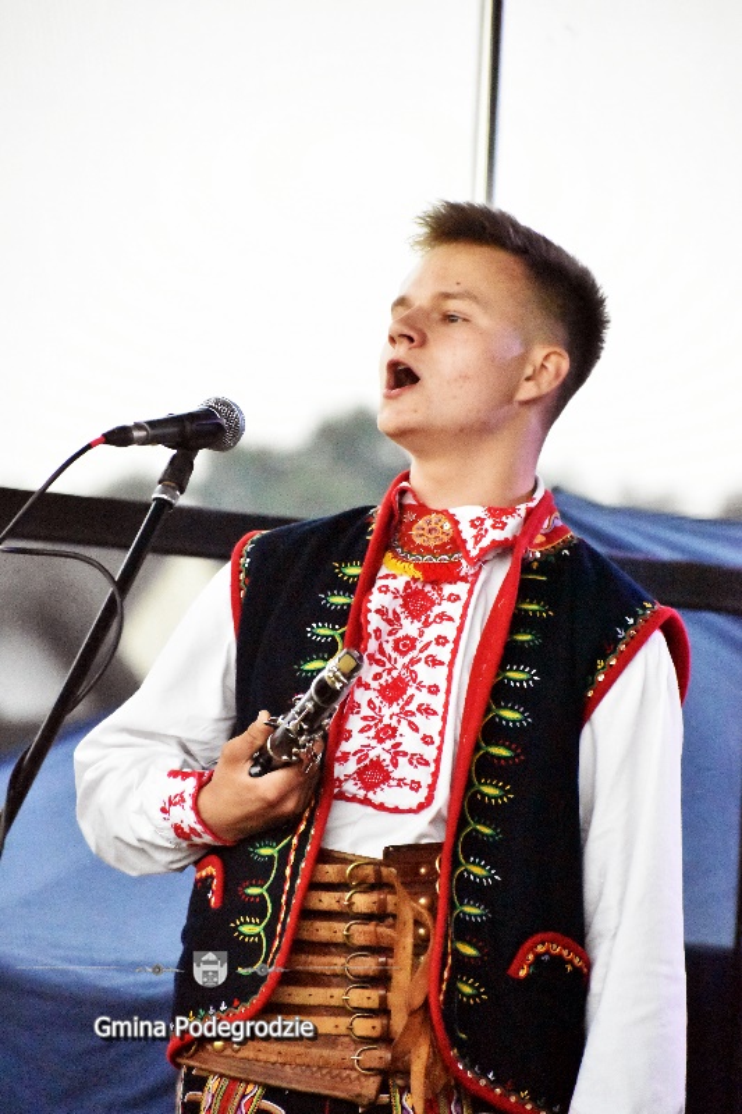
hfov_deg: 5.2
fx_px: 8119
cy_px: 557
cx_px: 371
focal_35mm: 262
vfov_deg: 7.8
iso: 25600
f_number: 5.6
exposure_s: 1/2000
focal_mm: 175
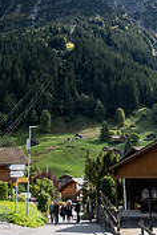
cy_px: -15
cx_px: 69
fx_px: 399
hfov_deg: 22.2
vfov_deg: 30.0
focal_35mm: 61
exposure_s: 1/340
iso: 320
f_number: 5
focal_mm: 16
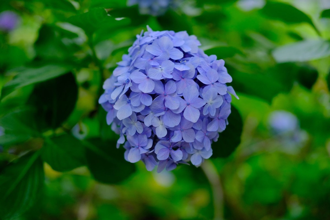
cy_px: 110
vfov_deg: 25.5
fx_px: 486
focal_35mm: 53
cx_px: 165
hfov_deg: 37.5
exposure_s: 1/480
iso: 640
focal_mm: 35
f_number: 2
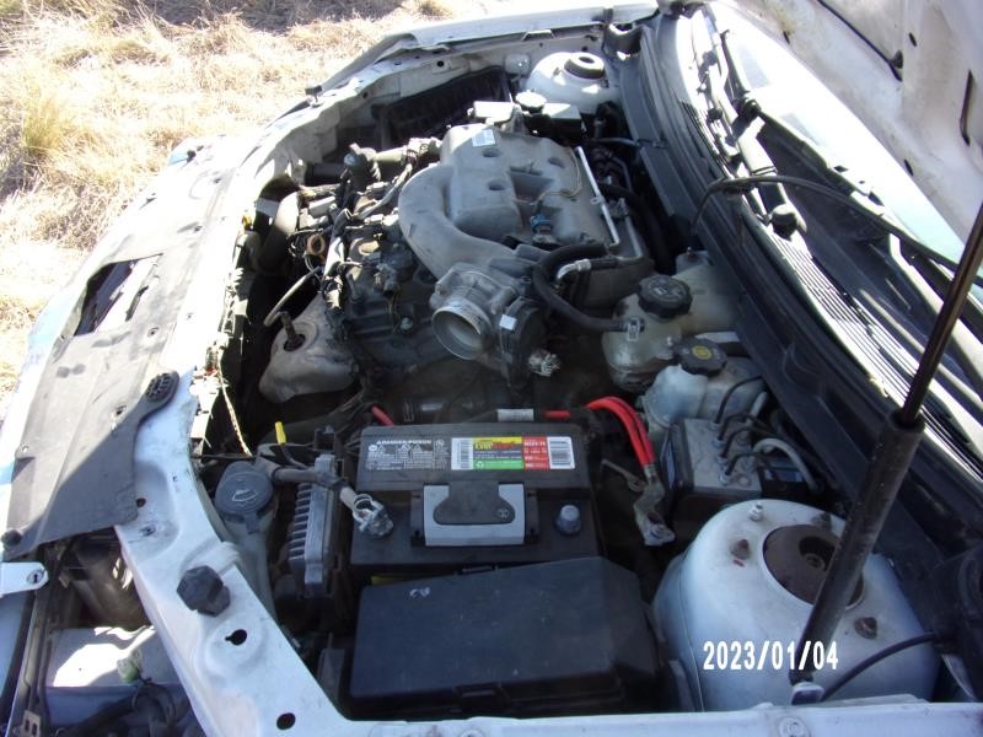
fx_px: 682
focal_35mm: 24
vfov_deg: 56.8
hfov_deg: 71.6
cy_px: 368
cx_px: 492
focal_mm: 4.3
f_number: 3.3
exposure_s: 1/180
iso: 80
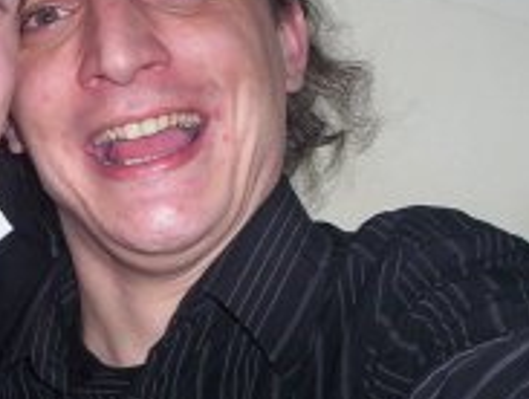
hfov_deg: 22.7
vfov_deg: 17.8
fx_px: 1271
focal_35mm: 83
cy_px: 254
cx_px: 14
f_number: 4.5
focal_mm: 4.99
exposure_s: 1/60
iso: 140
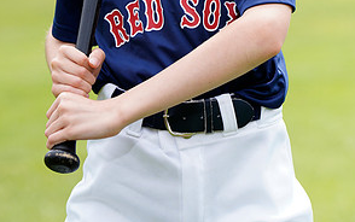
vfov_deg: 3.3
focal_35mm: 402
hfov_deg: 5.2
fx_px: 3891
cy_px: -81
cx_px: 152
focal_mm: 200
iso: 100
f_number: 6.3
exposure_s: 1/250
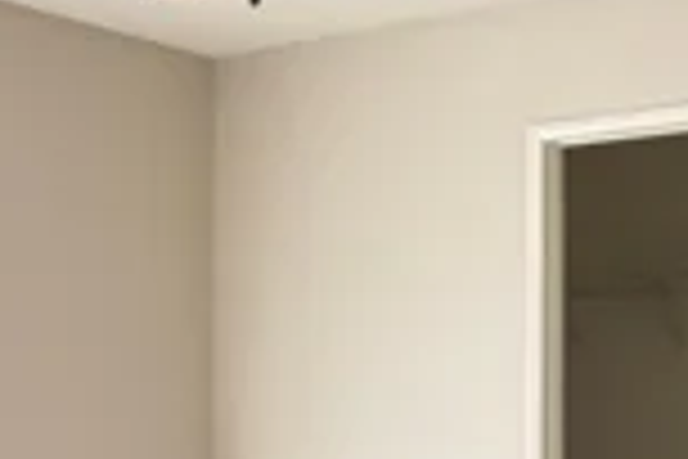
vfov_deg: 19.0
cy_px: 382
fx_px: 1357
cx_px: 308
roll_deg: +0.0
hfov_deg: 28.4
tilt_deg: -0.5
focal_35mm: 71
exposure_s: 1/72
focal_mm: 2.22
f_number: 2.2
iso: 320
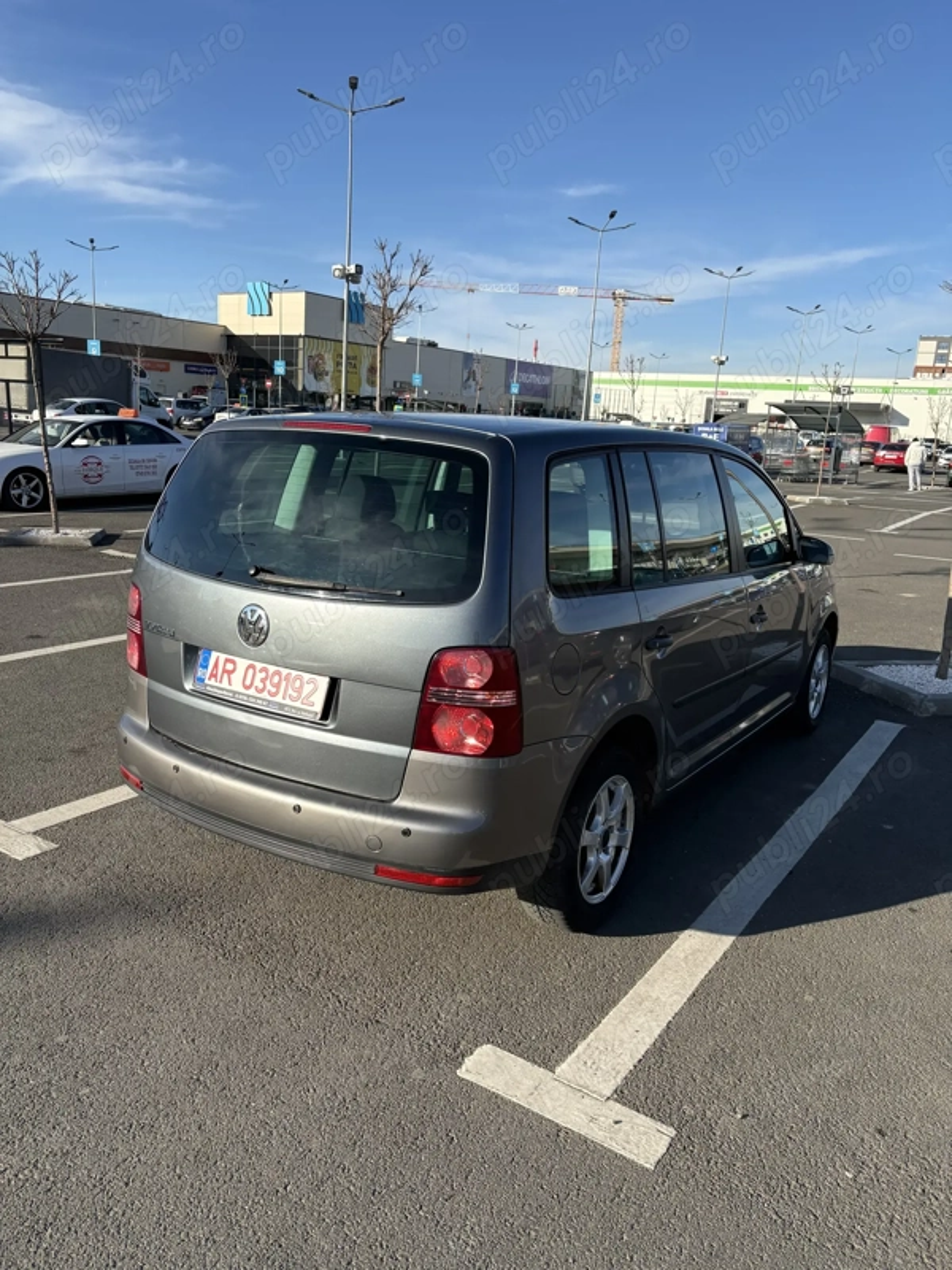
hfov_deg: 53.1
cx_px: 476
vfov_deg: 67.3
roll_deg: -4.5
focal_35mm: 26
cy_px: 635
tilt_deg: -12.3
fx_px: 953
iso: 64
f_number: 1.6
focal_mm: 5.96
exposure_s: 1/2985
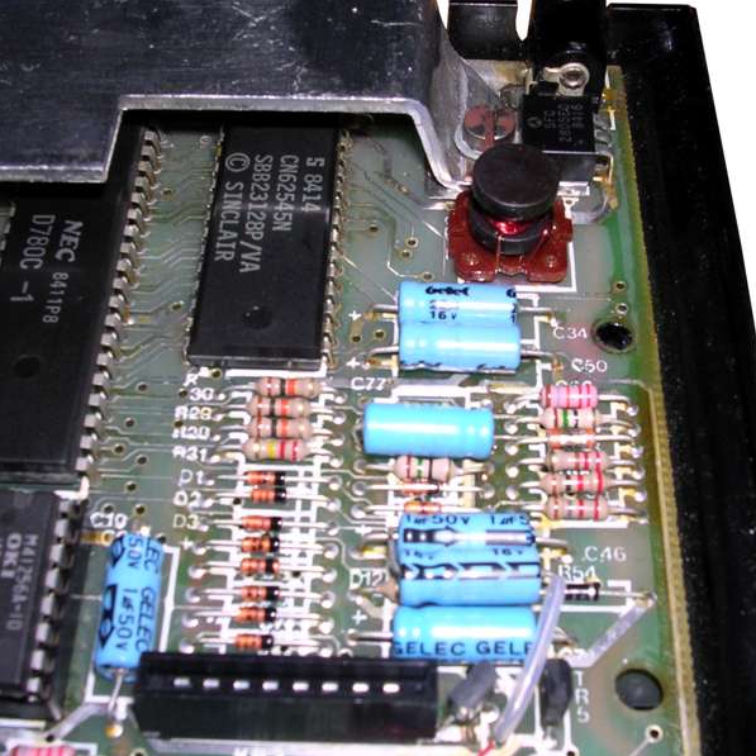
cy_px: 379
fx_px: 1112
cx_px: 384
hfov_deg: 37.6
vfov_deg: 37.6
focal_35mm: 45
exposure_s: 1/60.1
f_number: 5.6
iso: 100
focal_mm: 5.8
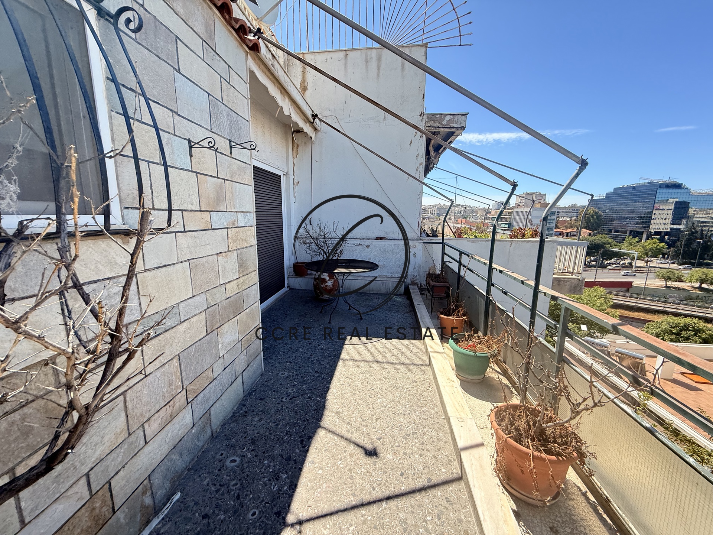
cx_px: 356
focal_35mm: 14
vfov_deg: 85.7
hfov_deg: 102.1
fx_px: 288
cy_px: 268
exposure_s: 1/585
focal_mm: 2.22
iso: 64
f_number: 2.2
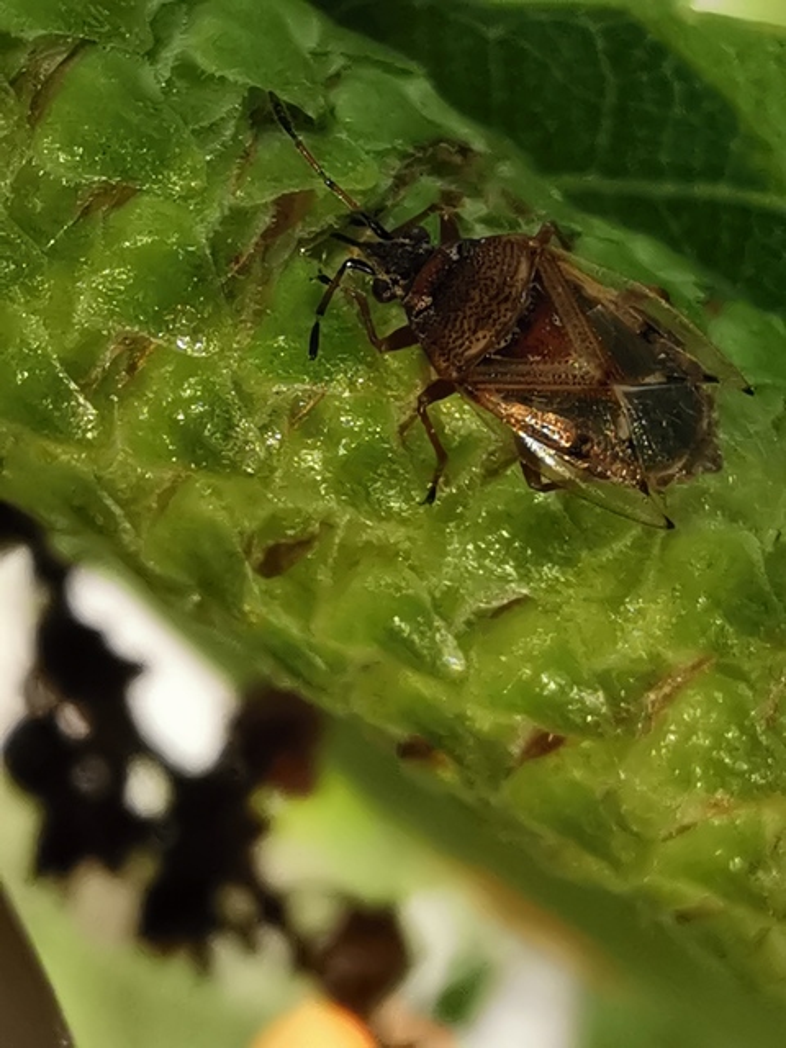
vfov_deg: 24.1
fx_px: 2452
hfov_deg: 18.2
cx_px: 393
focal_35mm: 81
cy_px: 524
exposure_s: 1/242
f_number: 2.2
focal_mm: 2.26
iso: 50
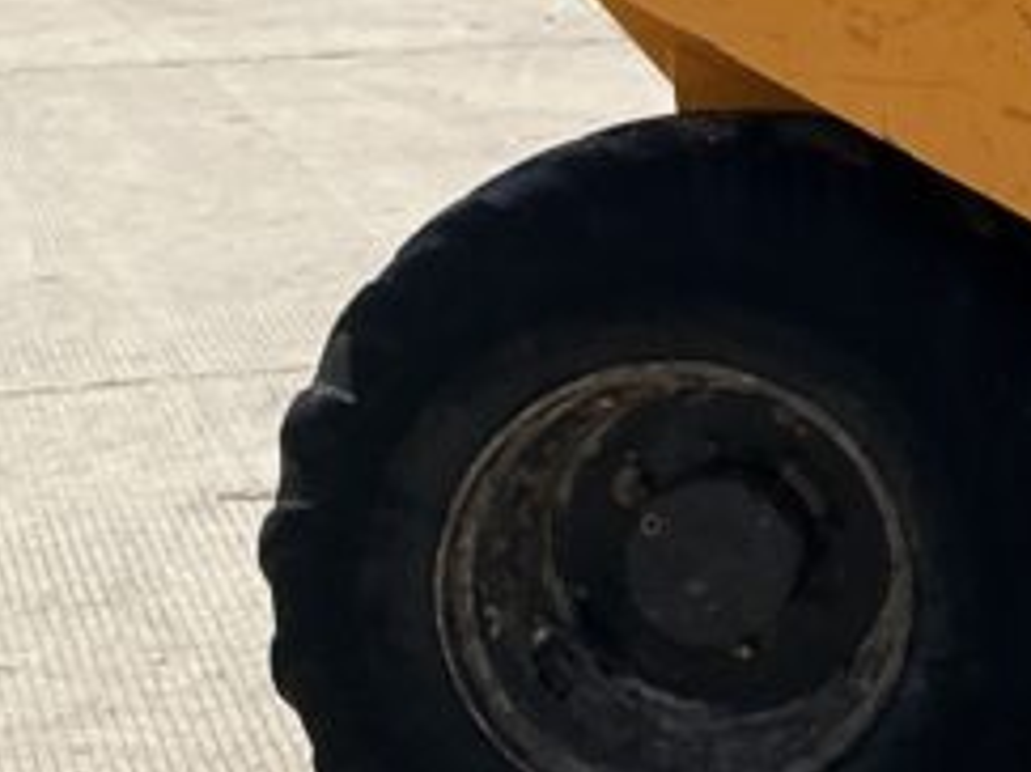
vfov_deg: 12.2
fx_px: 3513
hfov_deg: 14.3
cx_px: 1964
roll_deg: -2.0
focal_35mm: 118
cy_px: -238
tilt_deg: -1.2
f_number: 1.8
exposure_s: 1/1912
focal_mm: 3
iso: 25
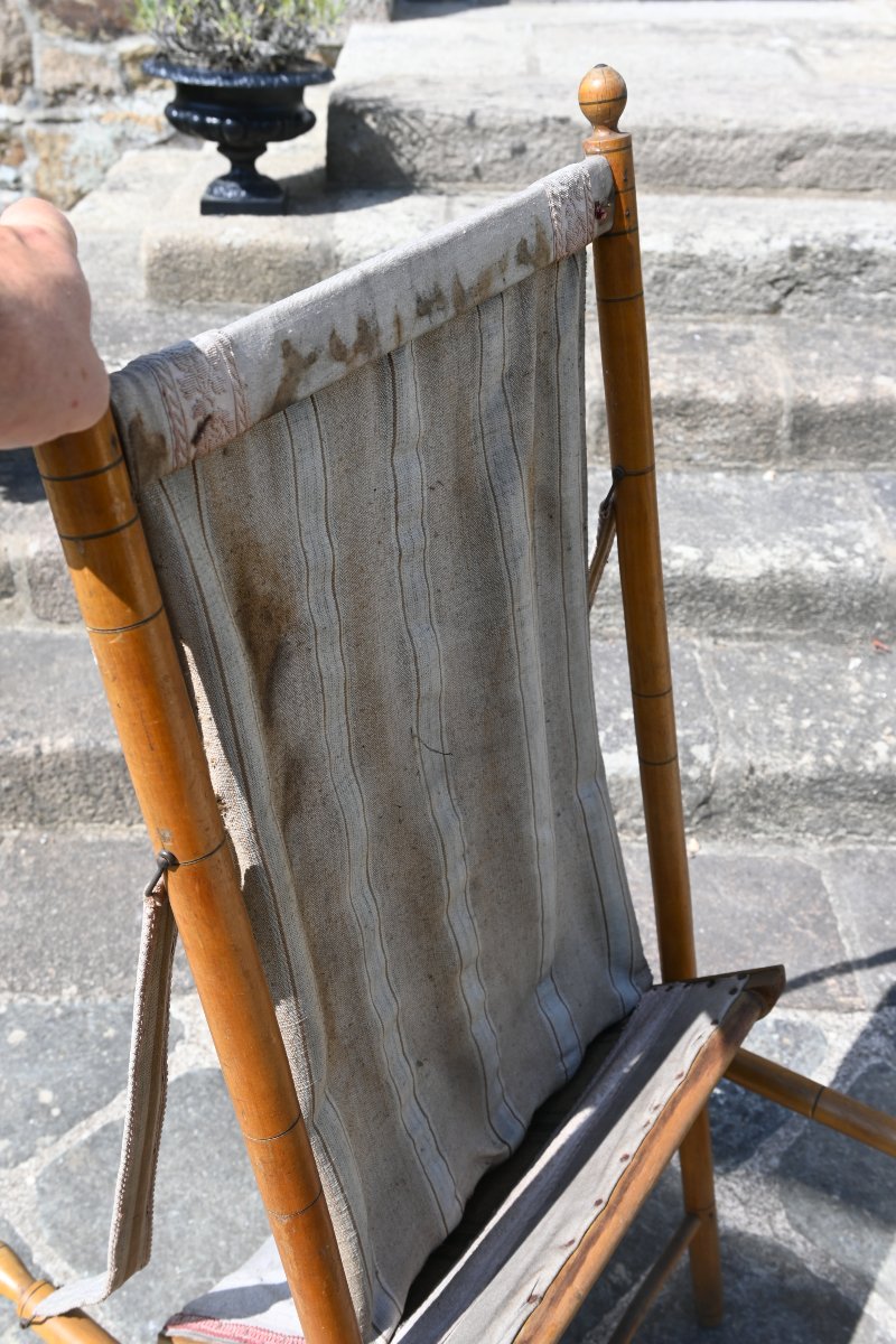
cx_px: 448
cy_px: 672
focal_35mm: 34
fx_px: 1288
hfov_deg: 38.4
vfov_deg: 55.1
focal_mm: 23
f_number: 6.3
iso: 100
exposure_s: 1/250
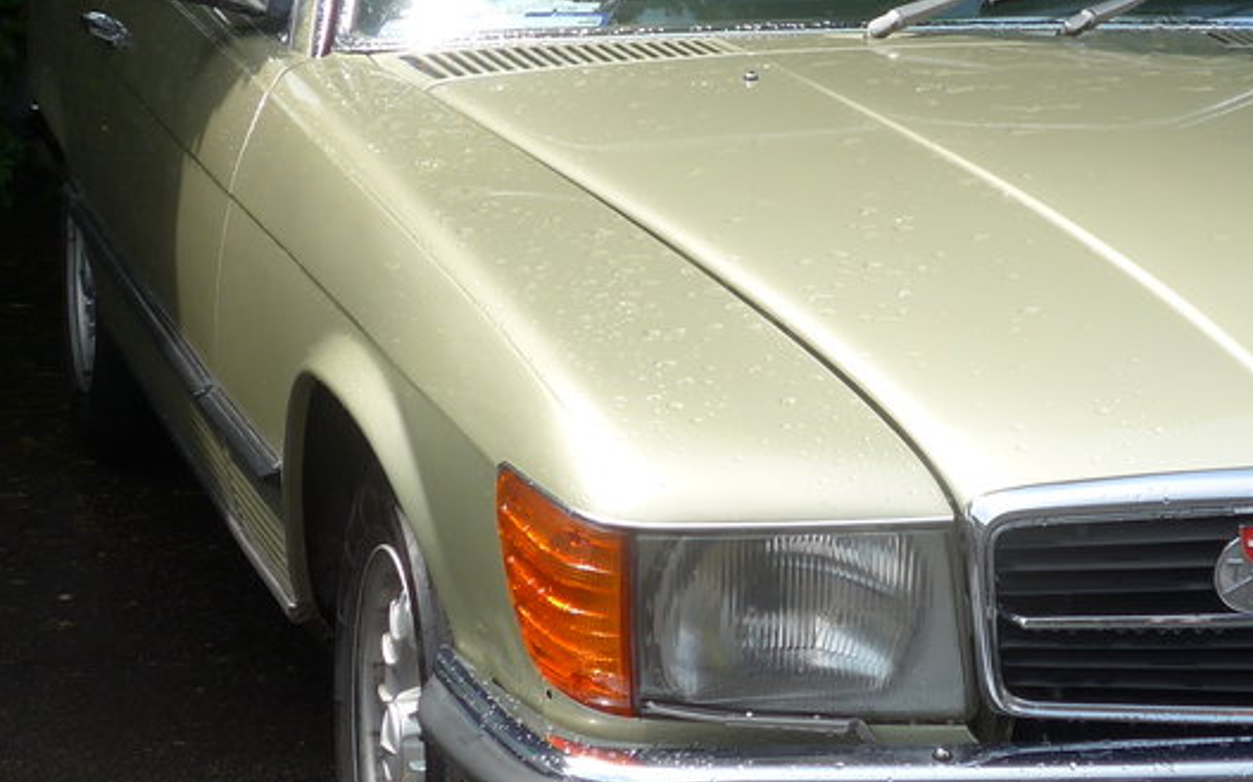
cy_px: 271
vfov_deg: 11.8
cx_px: 1046
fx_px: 3789
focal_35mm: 111
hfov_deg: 18.6
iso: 80
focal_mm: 9.5
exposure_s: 1/800
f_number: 3
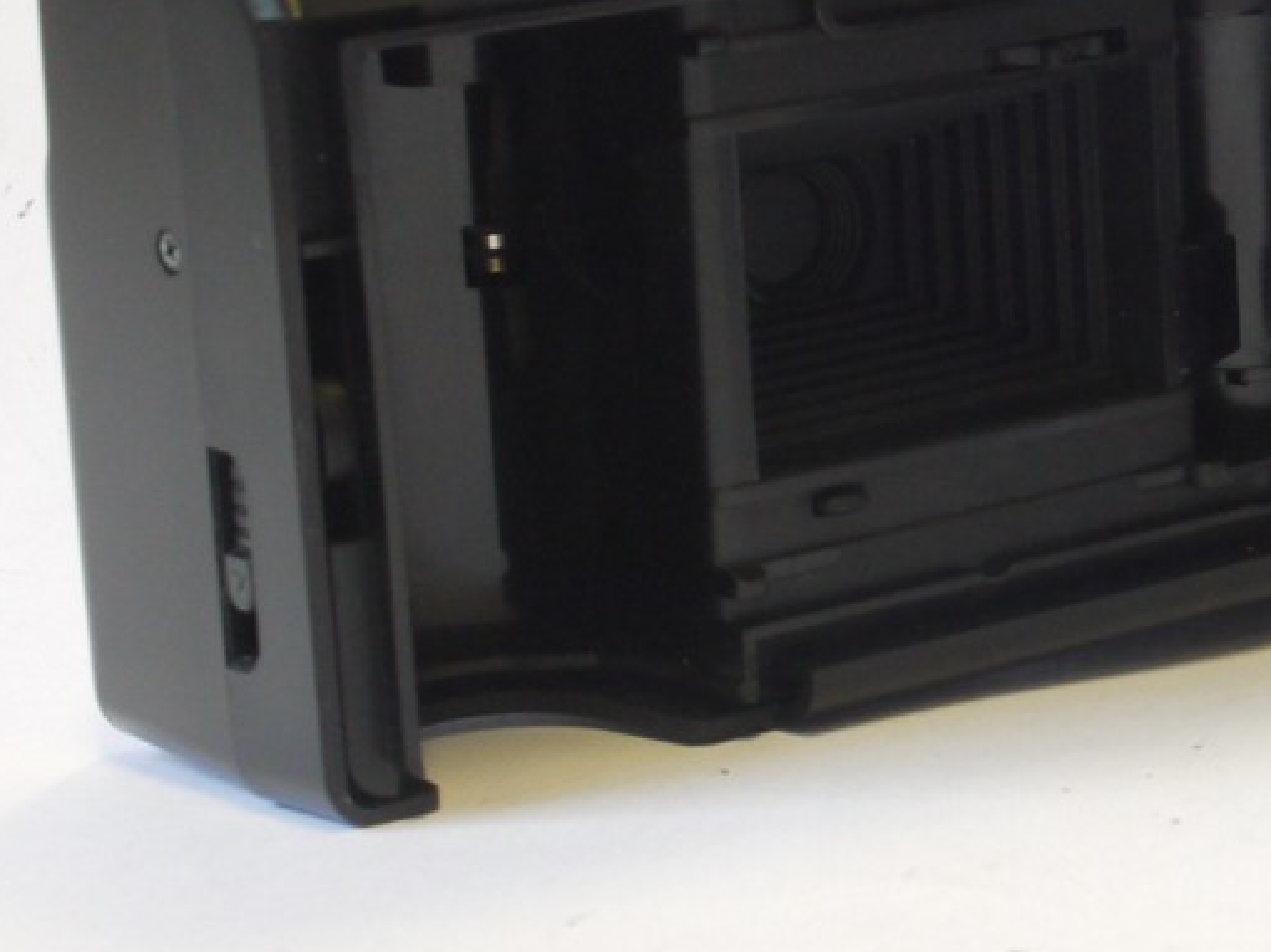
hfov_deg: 13.7
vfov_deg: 10.5
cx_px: 1438
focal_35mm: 141
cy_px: 373
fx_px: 5176
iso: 800
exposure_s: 1/30
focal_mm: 30
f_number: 10
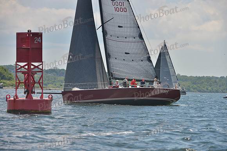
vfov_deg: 6.2
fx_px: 1387
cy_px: 76
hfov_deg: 9.4
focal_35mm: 220
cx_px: 114
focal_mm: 220
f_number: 7.1
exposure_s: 1/1250
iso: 280
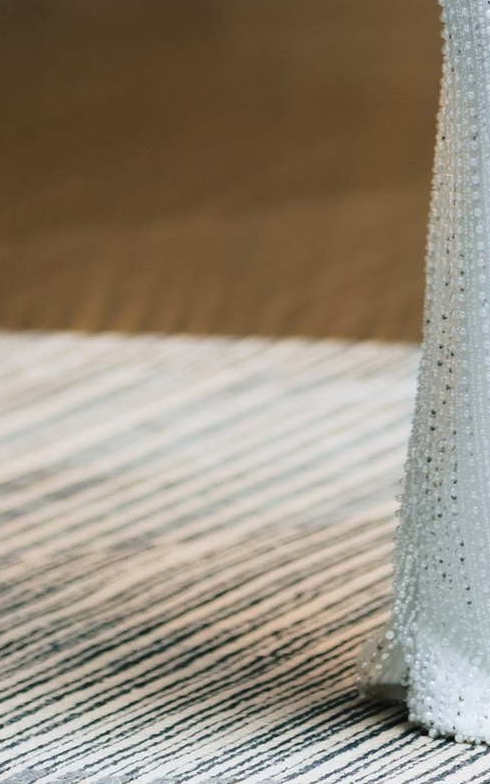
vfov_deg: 4.0
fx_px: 11179
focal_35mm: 523
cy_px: -968
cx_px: 385
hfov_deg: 2.5
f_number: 1.4
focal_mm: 105
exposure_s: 1/80
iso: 200
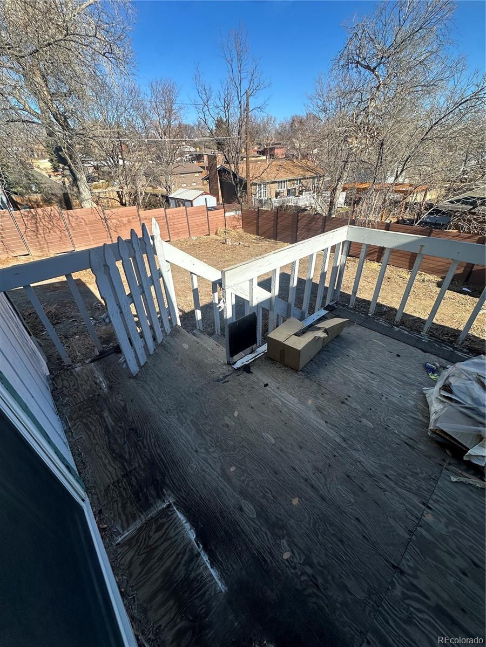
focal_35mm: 14
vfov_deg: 102.1
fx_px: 262
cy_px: 324
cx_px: 243
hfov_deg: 85.7
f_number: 2.2
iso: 40
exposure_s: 1/1072
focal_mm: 2.22
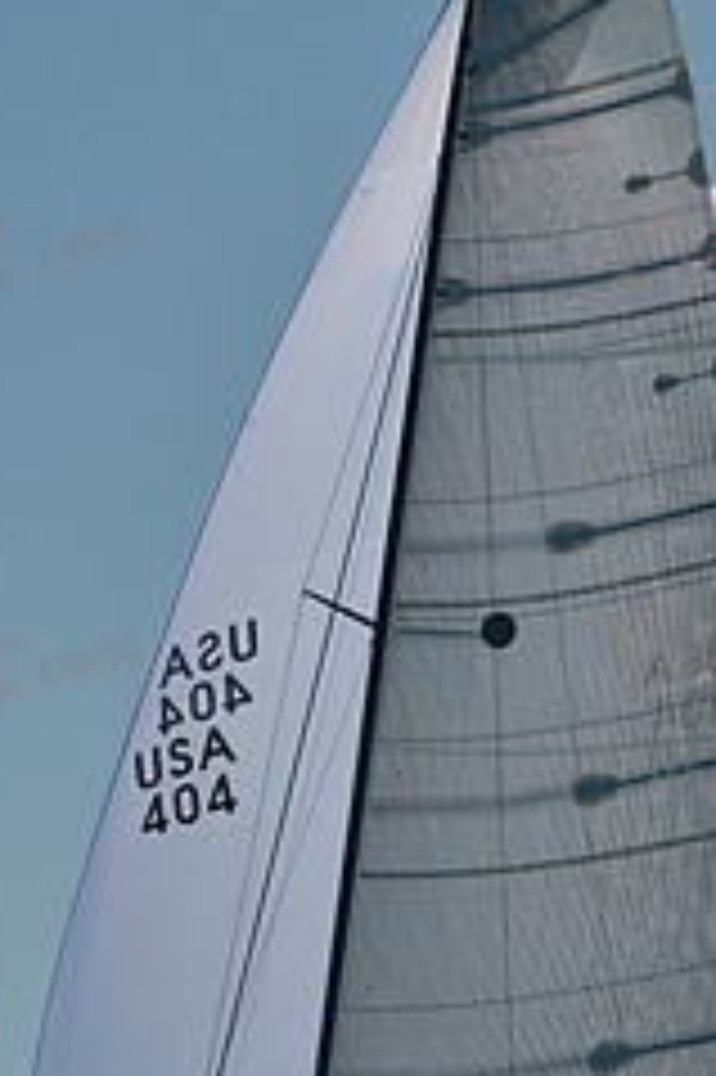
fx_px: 5079
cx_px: 372
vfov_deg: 12.0
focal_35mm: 170
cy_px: 887
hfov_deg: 8.1
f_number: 7.1
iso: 200
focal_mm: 70
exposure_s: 1/800
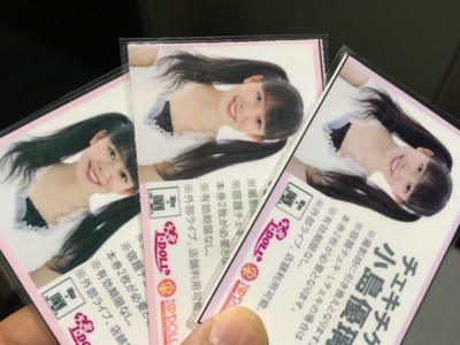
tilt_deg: -52.2
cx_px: 230
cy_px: 172
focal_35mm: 29
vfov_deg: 48.2
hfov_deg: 61.7
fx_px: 385
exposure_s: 1/30
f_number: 2.2
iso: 200
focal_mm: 4.15
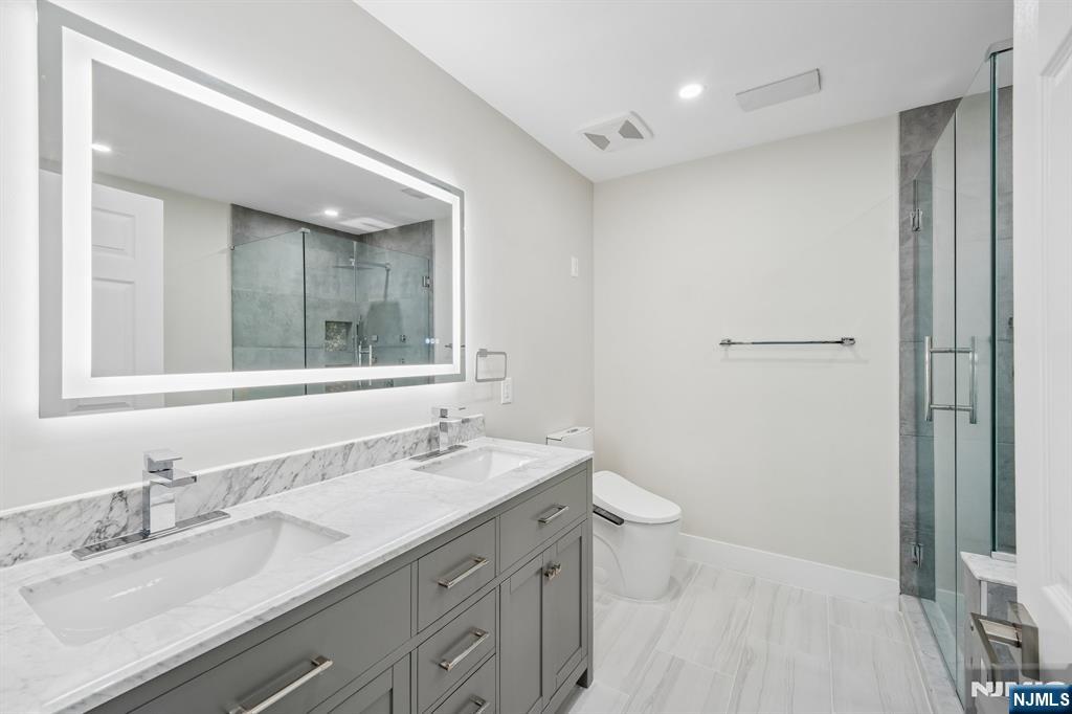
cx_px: 536
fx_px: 417
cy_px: 357
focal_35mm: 14
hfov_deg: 104.3
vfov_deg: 81.2
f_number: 9
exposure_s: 1/20
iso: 400
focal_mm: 14
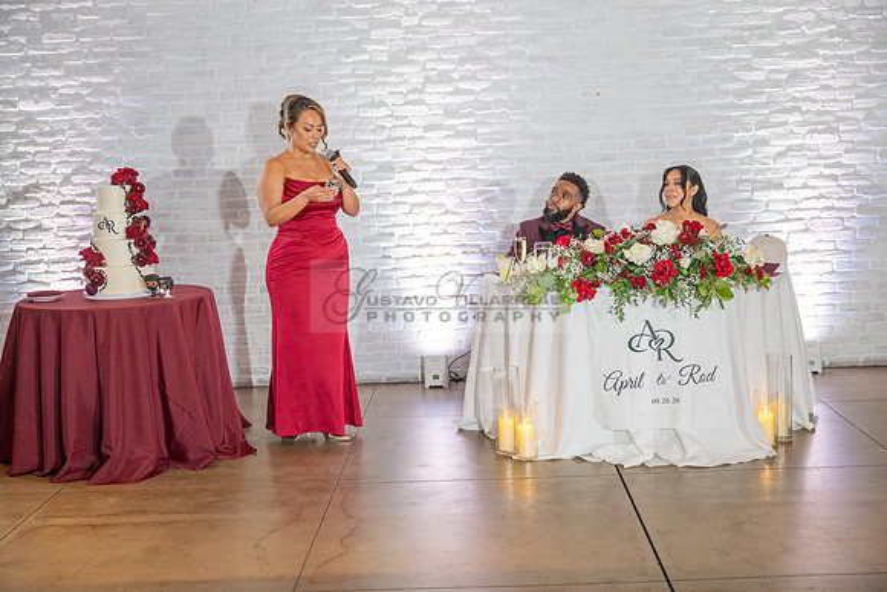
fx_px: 1134
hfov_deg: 42.7
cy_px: 296
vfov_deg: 29.3
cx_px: 444
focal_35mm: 46
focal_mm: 46
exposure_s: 1/200
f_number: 2.8
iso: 2000
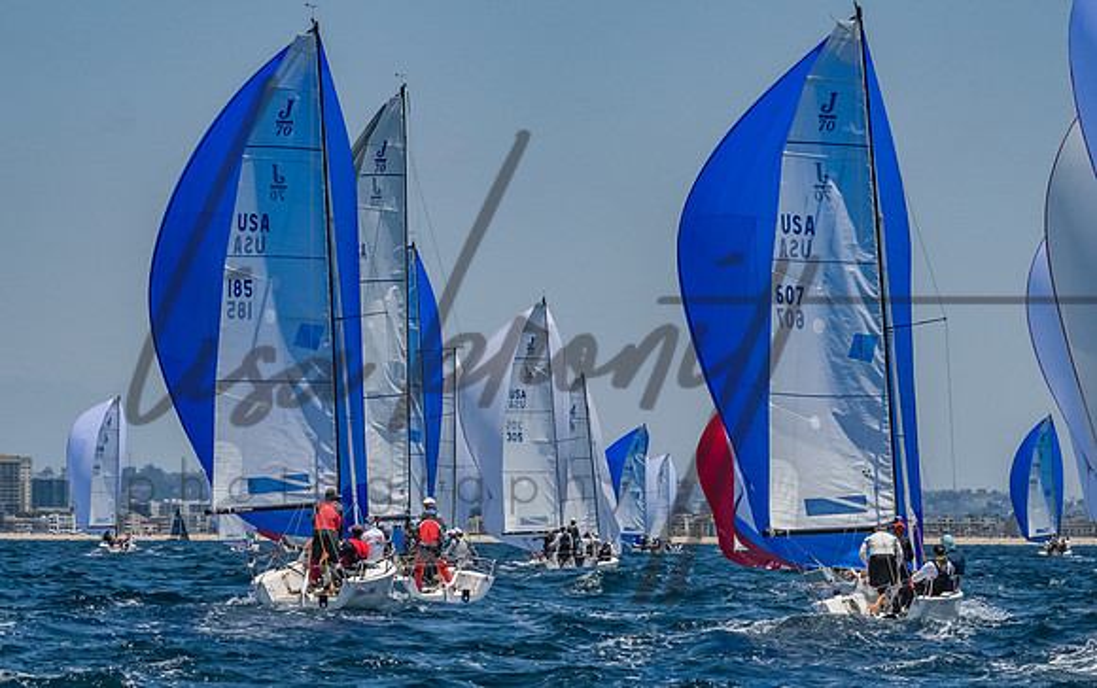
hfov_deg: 10.0
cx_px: 467
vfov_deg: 6.3
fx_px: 6273
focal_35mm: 210
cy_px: 446
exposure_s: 1/1600
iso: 640
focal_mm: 110
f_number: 14
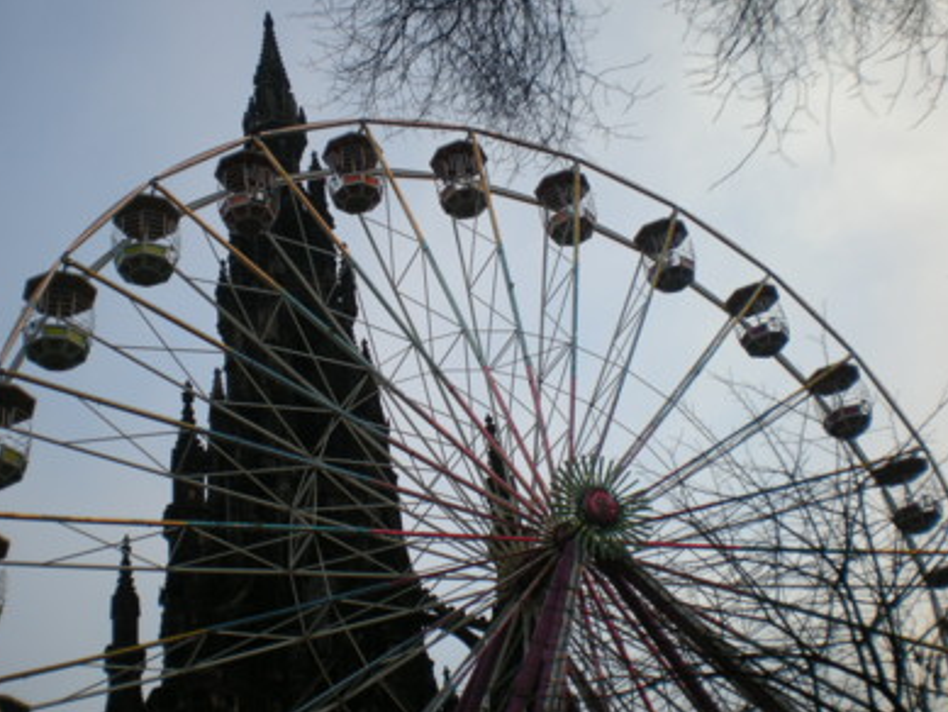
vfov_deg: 32.9
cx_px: 431
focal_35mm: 44
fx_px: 1205
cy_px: 349
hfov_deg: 42.9
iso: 64
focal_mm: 6.3
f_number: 4.6
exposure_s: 1/217
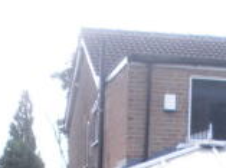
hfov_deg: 14.4
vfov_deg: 10.3
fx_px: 873
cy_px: 311
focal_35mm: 134
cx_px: 243
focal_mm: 6.3
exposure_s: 1/127
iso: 64
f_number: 3.5
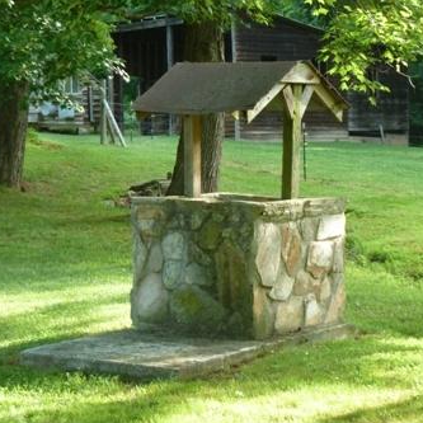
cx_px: 212
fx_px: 1479
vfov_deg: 16.3
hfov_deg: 16.3
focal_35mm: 107
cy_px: 212
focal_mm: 14.7
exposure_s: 1/40
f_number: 4.3
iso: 160
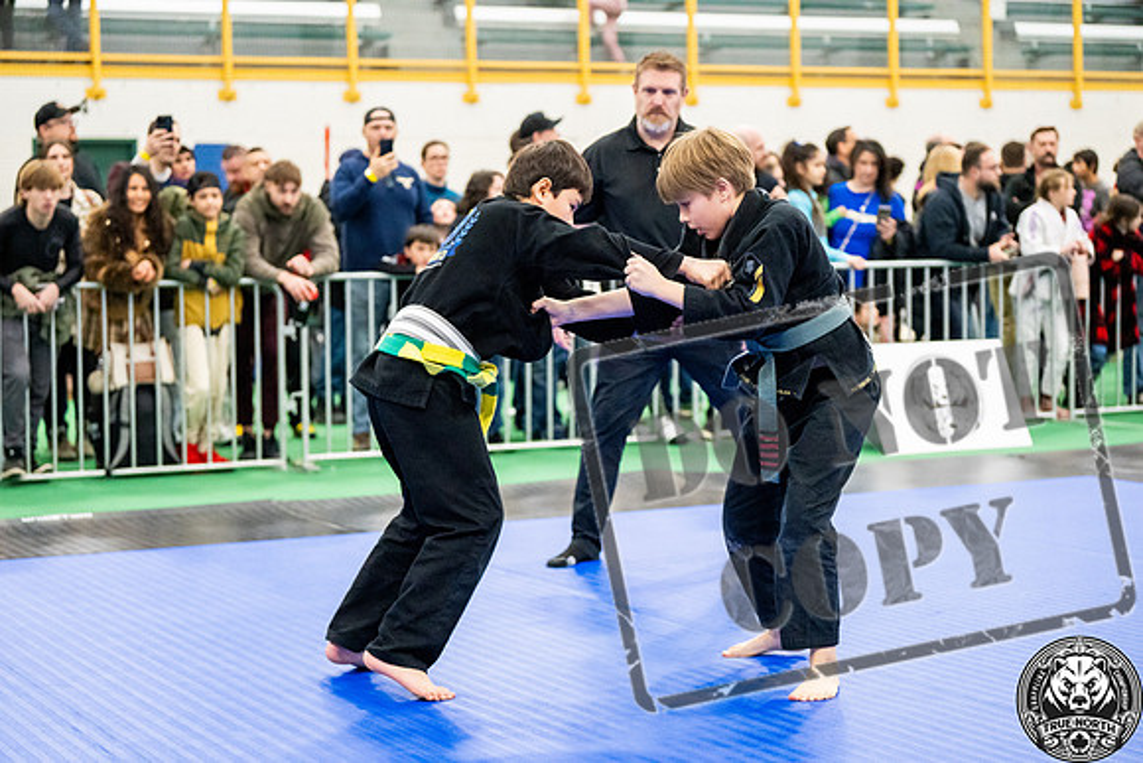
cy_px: 382
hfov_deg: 28.8
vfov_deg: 19.5
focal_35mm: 70
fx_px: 2223
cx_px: 572
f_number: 2.8
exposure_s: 1/500
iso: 6400
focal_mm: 70
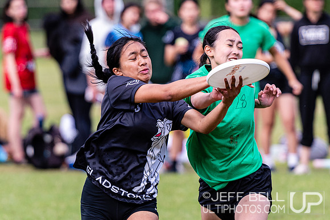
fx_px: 4339
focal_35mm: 473
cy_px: 112
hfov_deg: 4.4
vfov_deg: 2.9
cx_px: 166
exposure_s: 1/2000
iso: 400
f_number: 3.2
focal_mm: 200
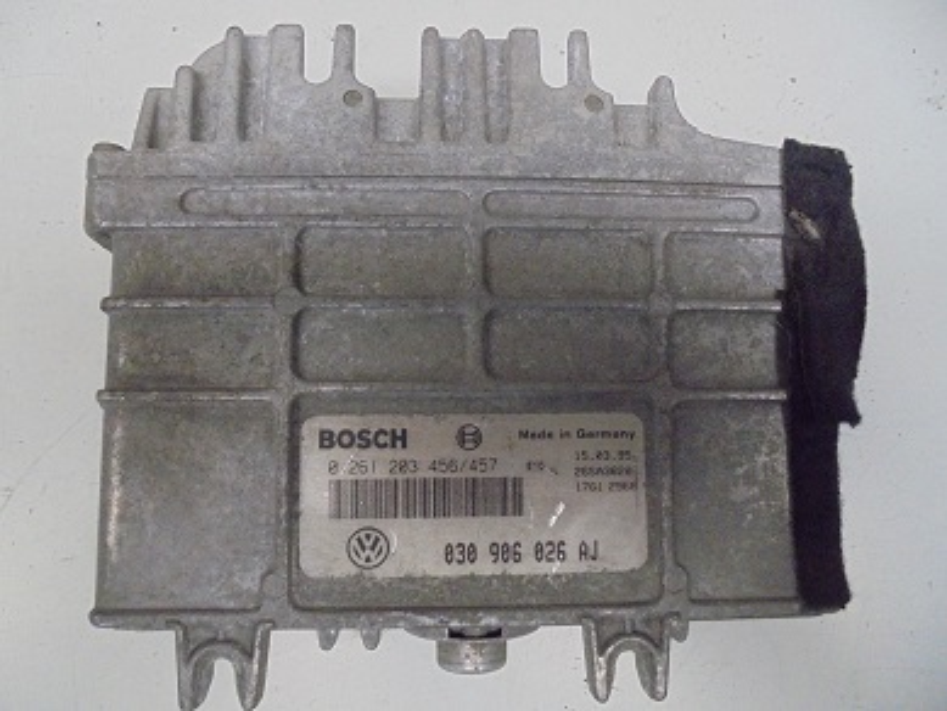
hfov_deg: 67.3
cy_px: 356
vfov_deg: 53.1
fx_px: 712
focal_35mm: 26
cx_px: 474
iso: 800
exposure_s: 1/60
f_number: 3.5
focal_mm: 4.6
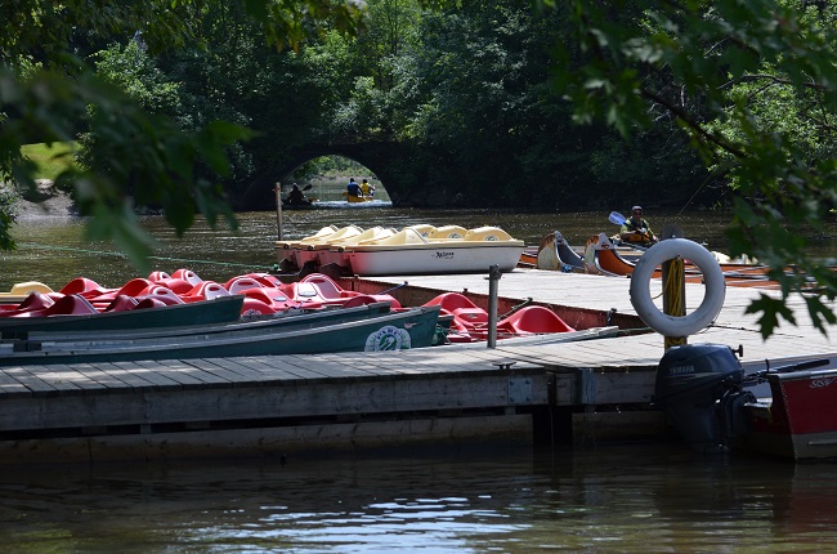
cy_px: 277
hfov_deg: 14.4
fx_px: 3305
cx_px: 418
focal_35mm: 142
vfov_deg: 9.6
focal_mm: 95
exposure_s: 1/1250
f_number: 7.1
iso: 400
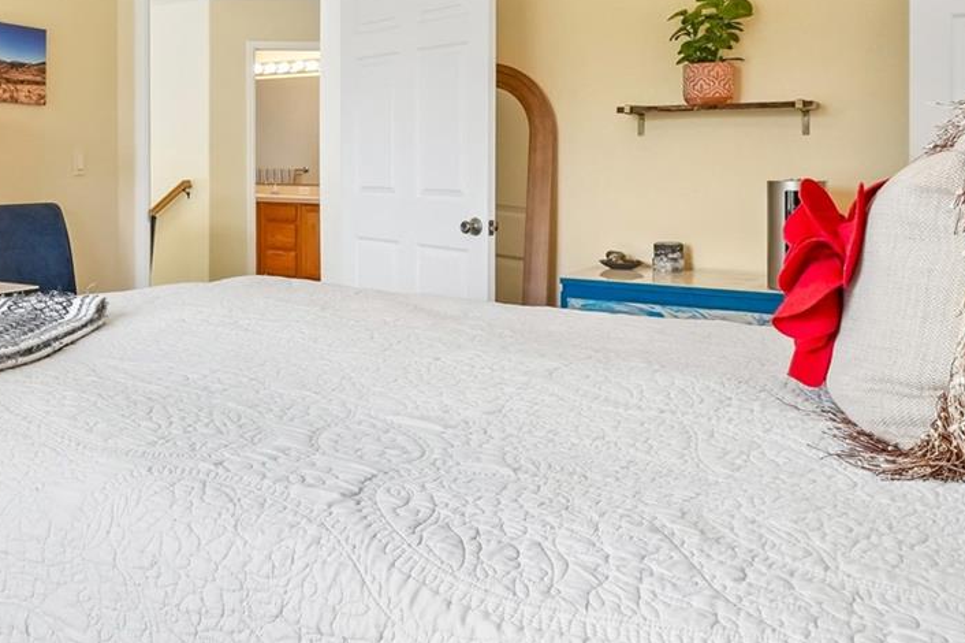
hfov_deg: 51.3
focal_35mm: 34
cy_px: 150
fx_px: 911
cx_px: 154
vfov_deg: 37.7
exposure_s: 1/25
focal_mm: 10
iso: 800
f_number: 8
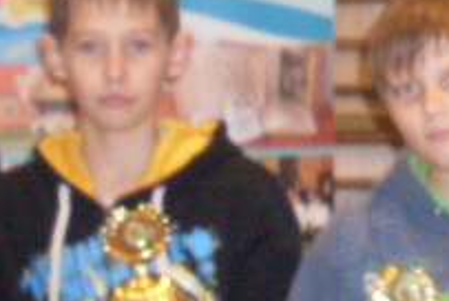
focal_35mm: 199
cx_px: 584
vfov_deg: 6.9
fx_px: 2486
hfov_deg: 10.1
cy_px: 199
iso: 240
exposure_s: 1/45
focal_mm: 6.3
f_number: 2.8
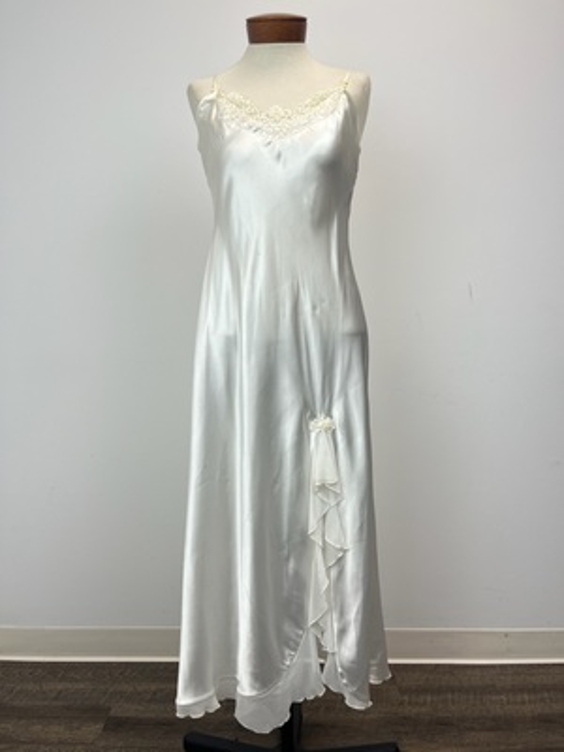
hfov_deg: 53.1
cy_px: 376
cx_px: 282
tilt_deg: -5.2
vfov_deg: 67.3
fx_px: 565
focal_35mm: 26
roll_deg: +1.0
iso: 50
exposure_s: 1/221
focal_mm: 5.1
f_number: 1.6
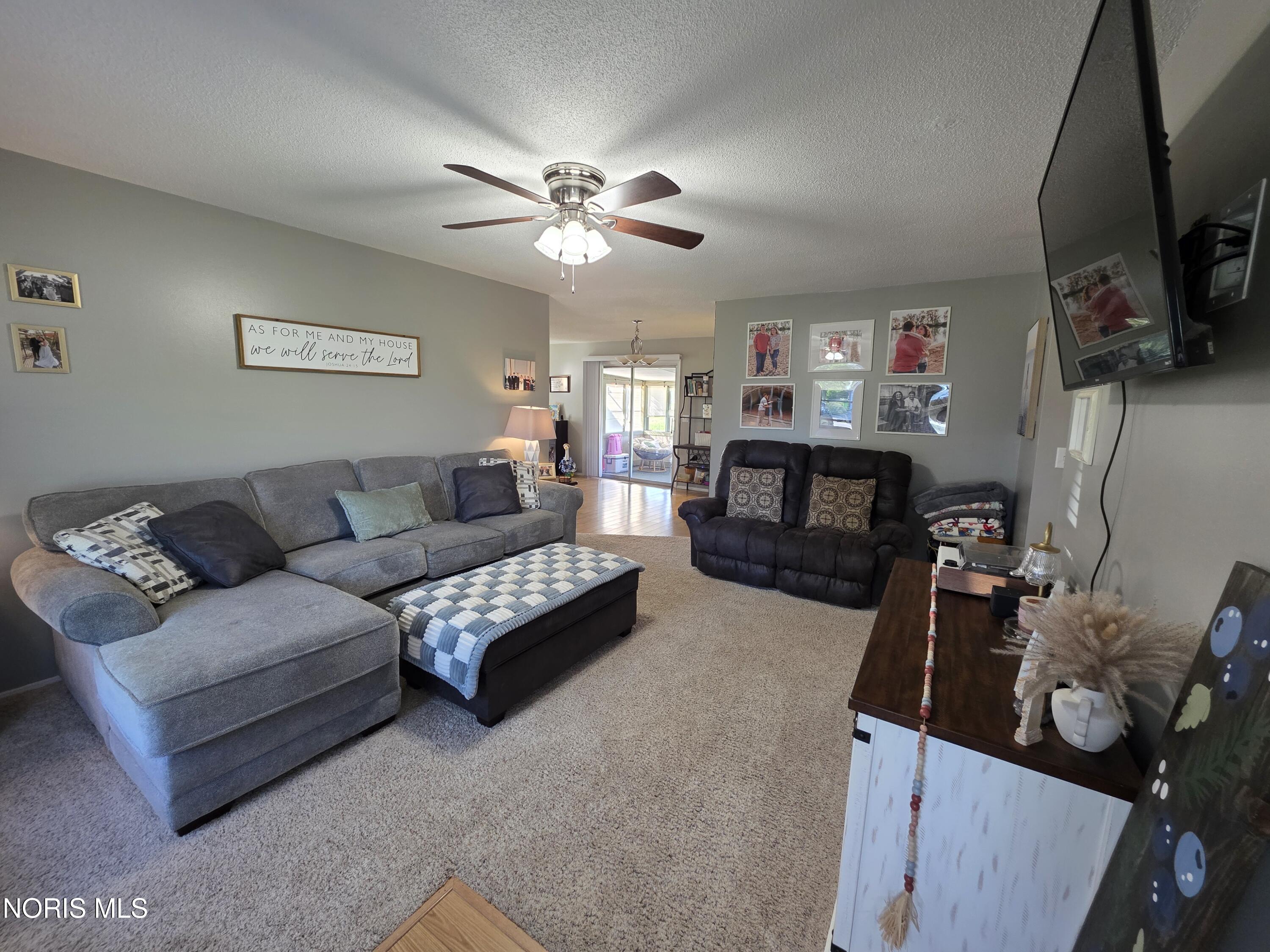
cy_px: 476
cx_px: 635
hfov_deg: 106.2
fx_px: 477
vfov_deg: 89.9
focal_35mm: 13
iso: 160
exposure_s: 1/60
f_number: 1.9
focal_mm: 2.2
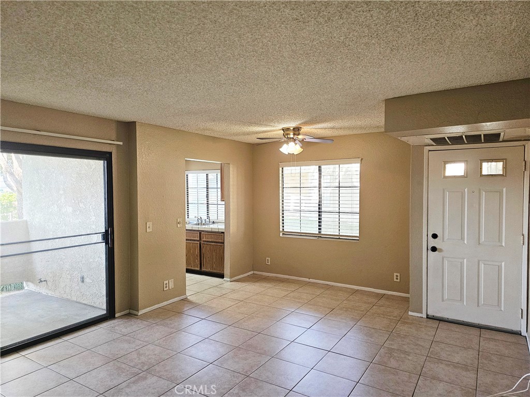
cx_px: 265
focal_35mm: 23
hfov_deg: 73.9
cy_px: 198
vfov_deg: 58.9
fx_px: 352
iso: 500
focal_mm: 6.3
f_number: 1.7
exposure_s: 1/240
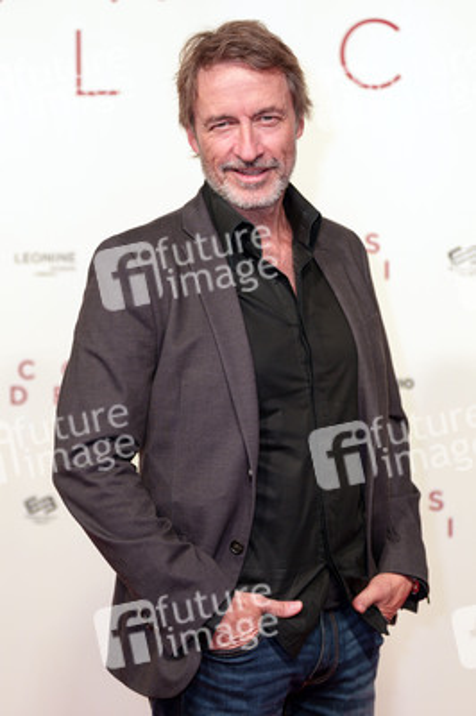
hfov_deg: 19.4
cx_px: 238
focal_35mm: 70
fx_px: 1391
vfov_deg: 28.9
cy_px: 358
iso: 320
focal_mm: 70
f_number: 2.8
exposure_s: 1/250
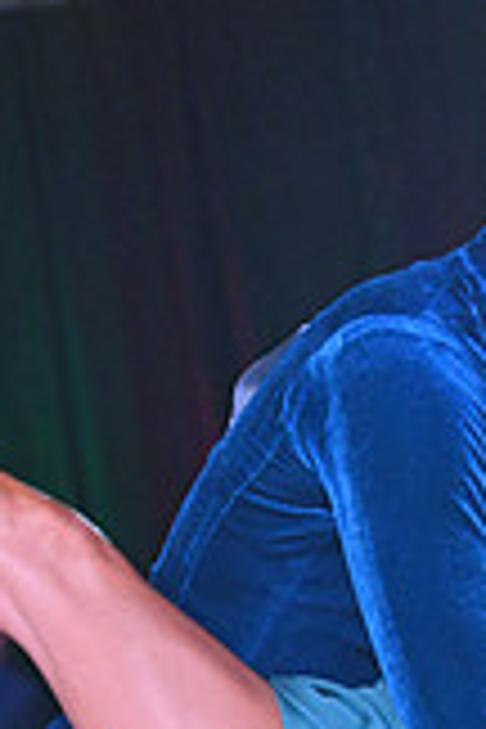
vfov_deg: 7.0
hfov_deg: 4.7
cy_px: 950
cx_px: 560
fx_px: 5933
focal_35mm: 293
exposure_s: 1/400
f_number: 5
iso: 4000
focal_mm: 82
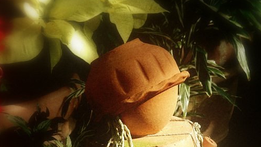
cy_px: 68
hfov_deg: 8.6
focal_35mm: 251
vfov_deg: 4.8
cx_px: 64
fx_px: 1737
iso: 400
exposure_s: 1/500
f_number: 8
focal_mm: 100
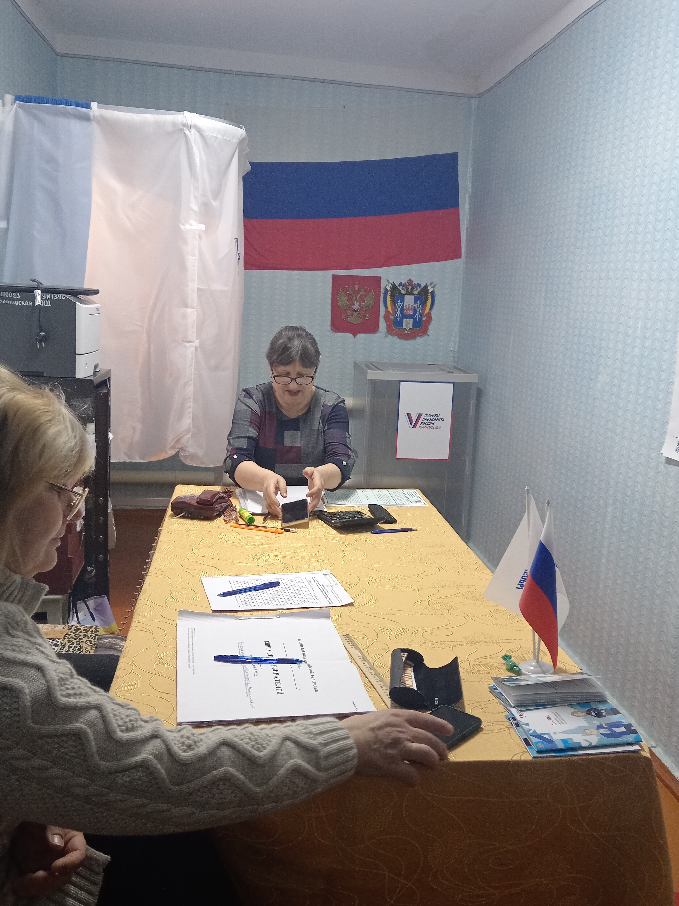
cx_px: 366
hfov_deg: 42.9
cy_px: 437
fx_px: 863
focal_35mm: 33
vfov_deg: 55.3
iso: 722
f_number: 1.9
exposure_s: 1/50
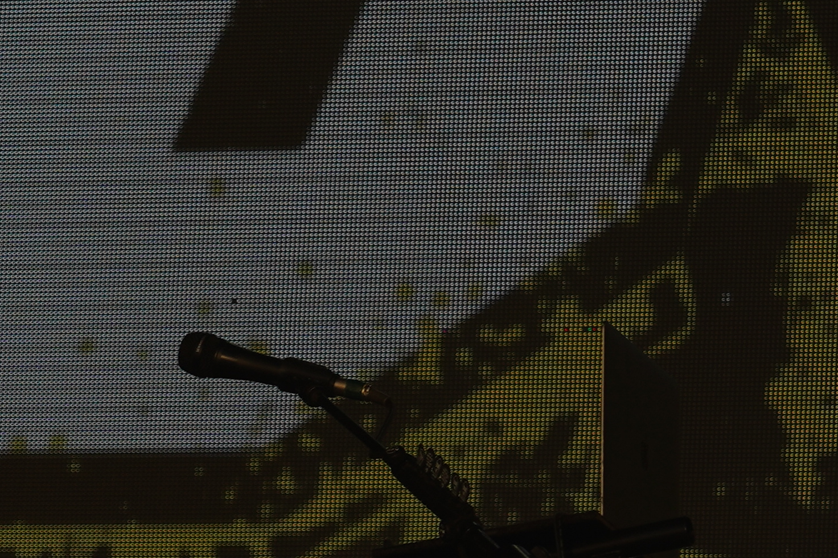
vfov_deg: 3.2
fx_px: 9961
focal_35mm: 428
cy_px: 518
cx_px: -458
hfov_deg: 4.8
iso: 100
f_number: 8
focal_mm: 105
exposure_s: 1/800
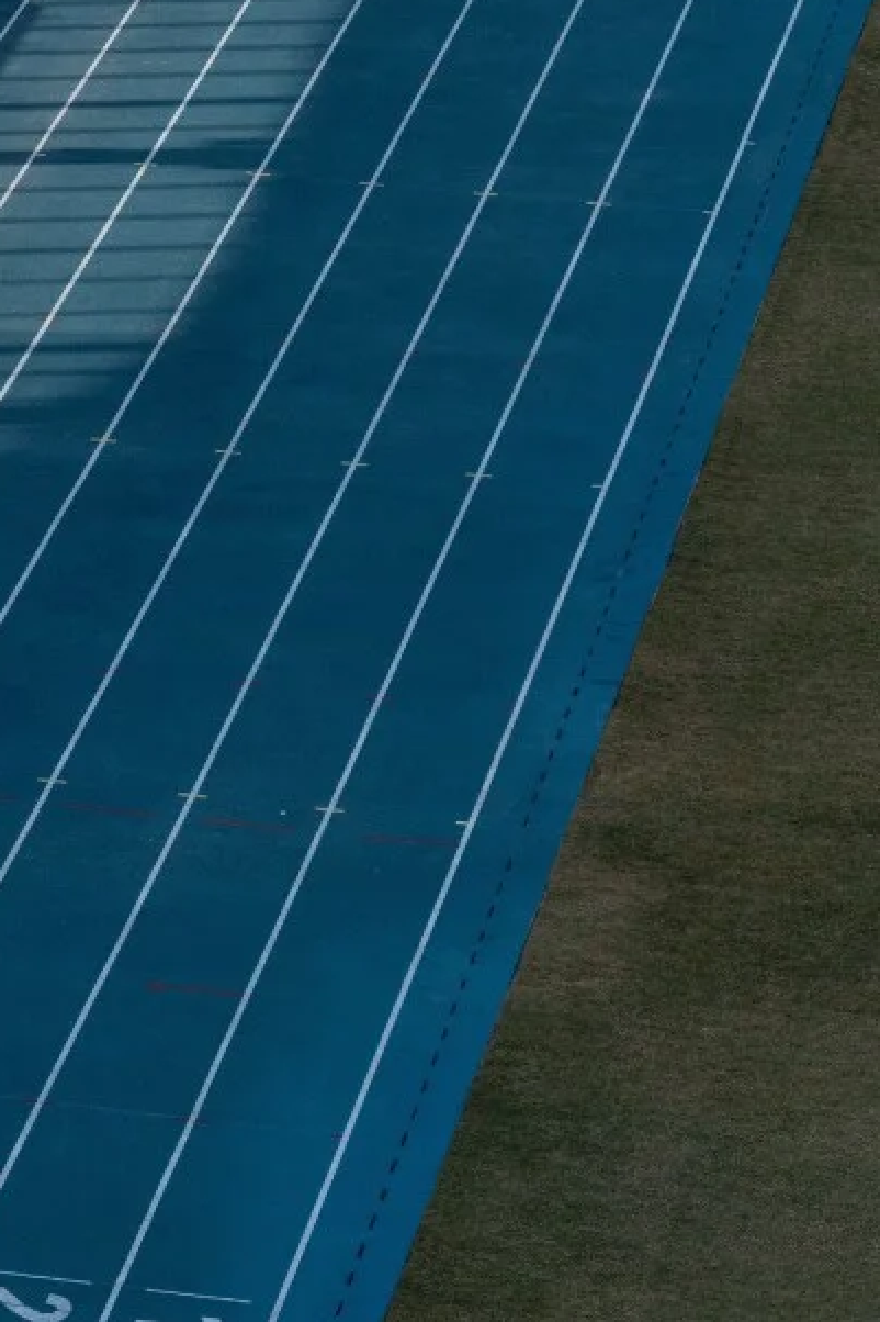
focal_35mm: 226
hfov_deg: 6.0
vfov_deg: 9.0
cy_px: -259
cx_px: -184
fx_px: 8291
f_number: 11
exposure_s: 1/80
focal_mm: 85
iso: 160
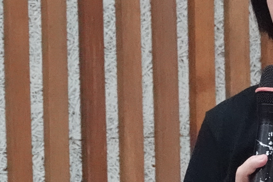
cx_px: 338
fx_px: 7672
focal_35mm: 1012
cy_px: 98
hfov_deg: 2.0
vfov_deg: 1.4
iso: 6400
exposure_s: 1/100
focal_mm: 90.45
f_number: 4
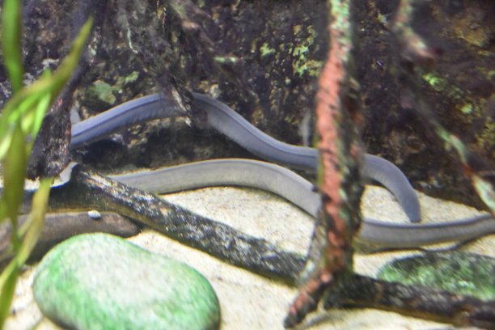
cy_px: 165
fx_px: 619
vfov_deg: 29.9
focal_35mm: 45
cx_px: 248
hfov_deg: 43.6
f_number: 4.2
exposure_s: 1/50
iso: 6400
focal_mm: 45
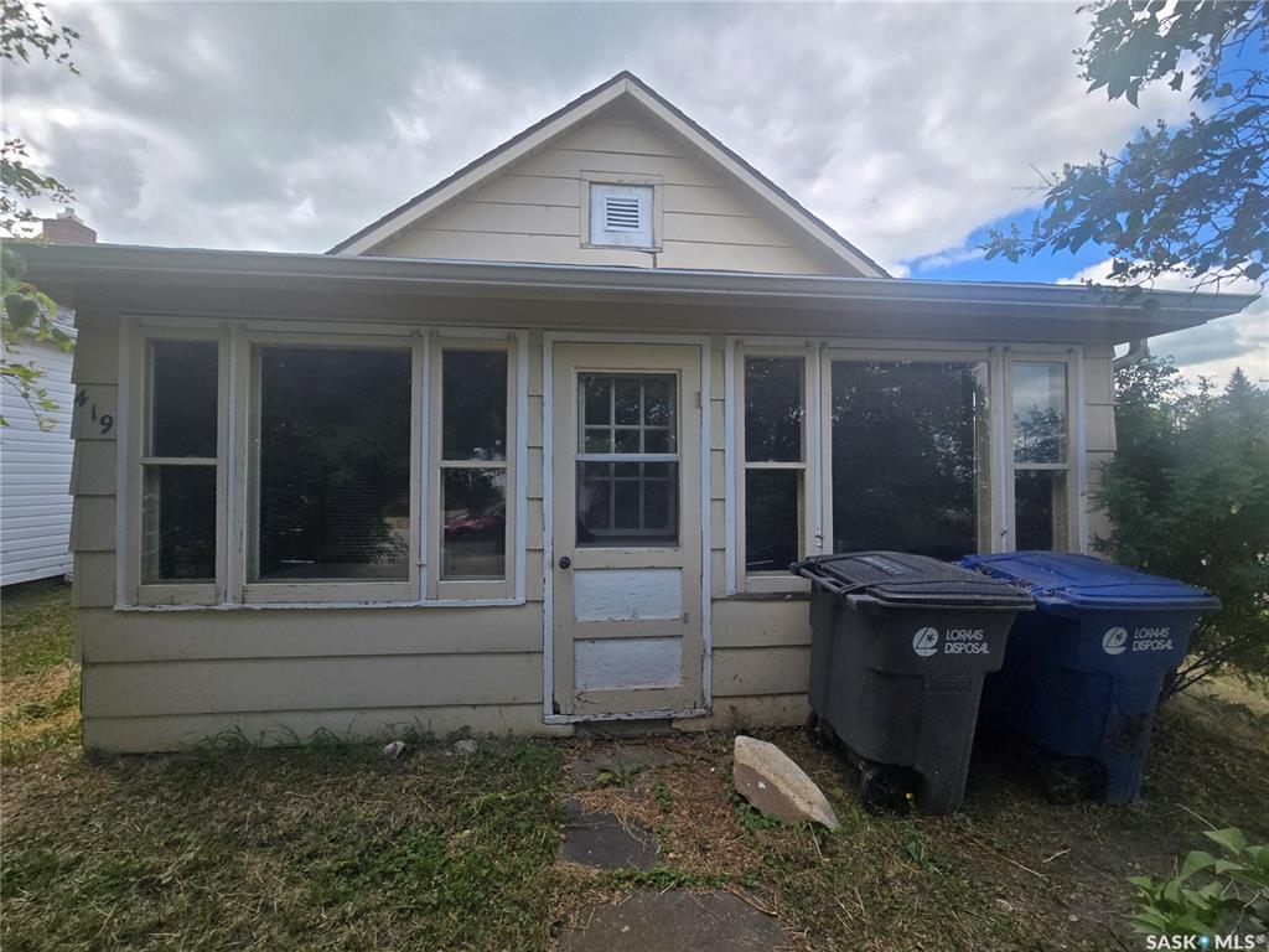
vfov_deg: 89.9
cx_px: 634
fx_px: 477
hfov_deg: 106.2
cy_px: 476
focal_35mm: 13
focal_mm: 2.2
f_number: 2.2
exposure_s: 1/2000
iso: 125
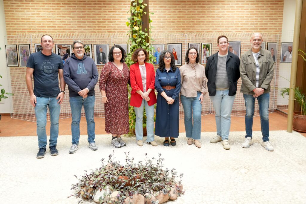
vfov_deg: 40.0
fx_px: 281
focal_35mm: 33
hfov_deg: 57.2
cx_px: 153
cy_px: 102
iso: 3200
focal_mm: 22
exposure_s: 1/125
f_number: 4.5
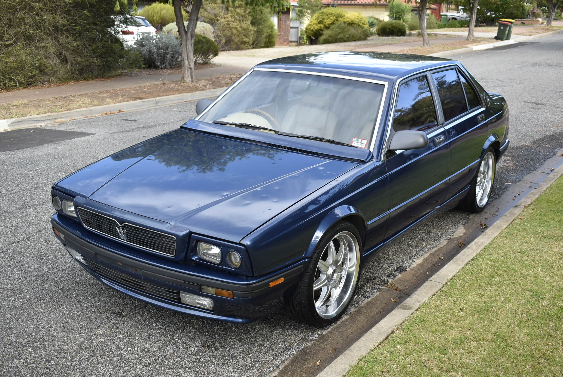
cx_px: 282
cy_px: 188
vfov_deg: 34.3
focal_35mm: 39
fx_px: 610
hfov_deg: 49.5
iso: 220
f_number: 5.6
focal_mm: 26
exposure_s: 1/250
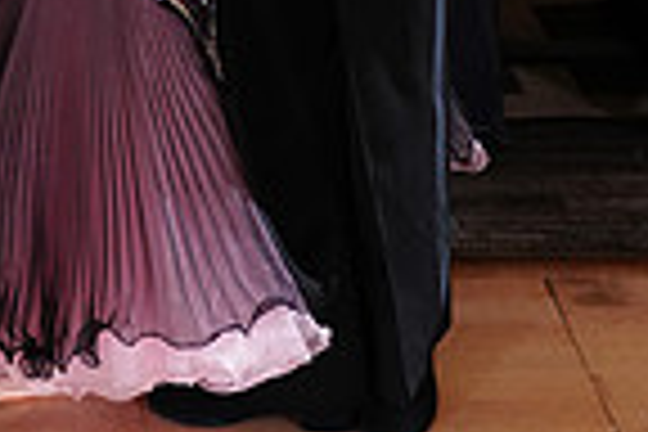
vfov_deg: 10.3
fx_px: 2178
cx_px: 115
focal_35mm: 121
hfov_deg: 16.8
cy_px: -495
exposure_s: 1/200
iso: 3200
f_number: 4
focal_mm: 30
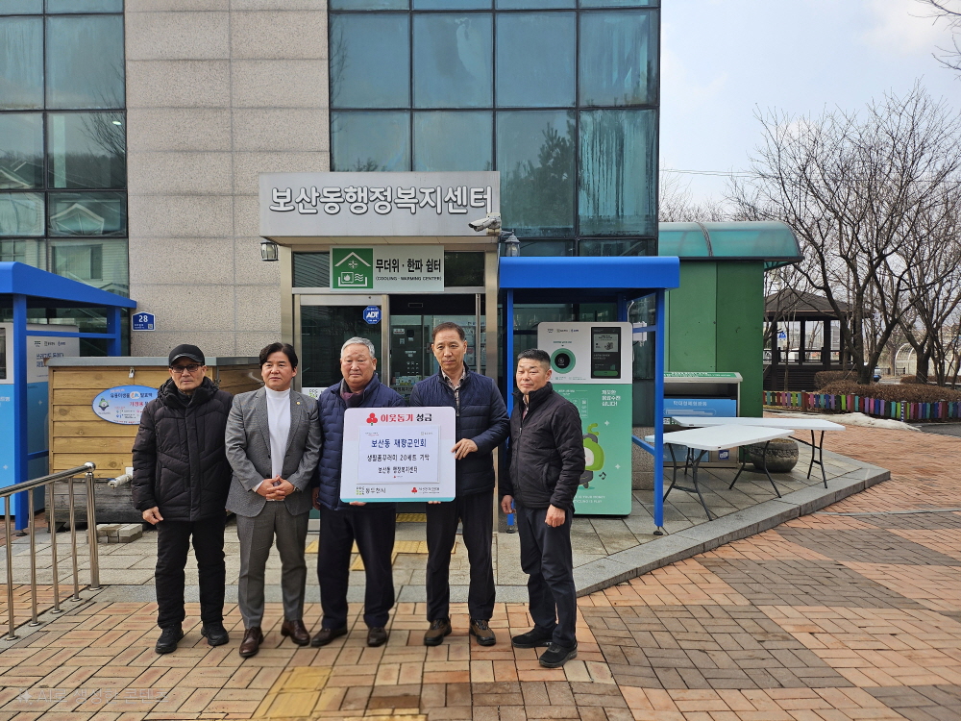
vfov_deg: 56.8
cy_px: 360
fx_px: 666
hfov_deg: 71.6
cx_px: 480
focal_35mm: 24
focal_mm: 5
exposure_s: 1/1429
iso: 50
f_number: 1.8
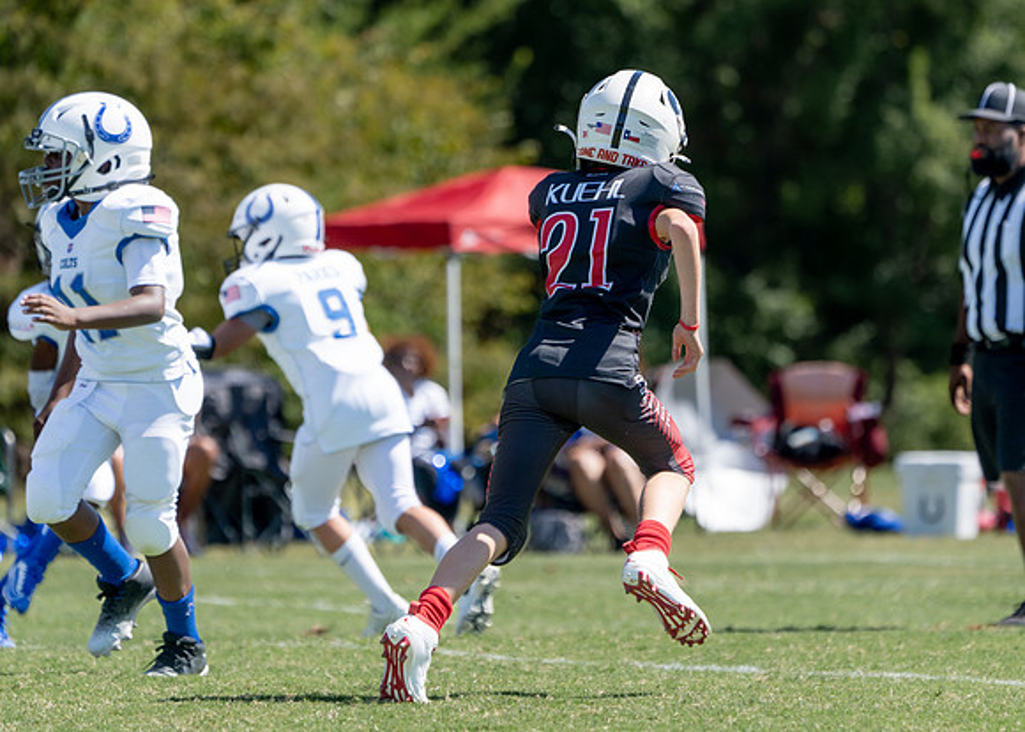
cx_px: 598
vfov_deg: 3.5
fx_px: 11892
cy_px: 393
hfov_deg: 4.9
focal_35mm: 409
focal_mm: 300
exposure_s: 1/1250
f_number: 5.6
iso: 320
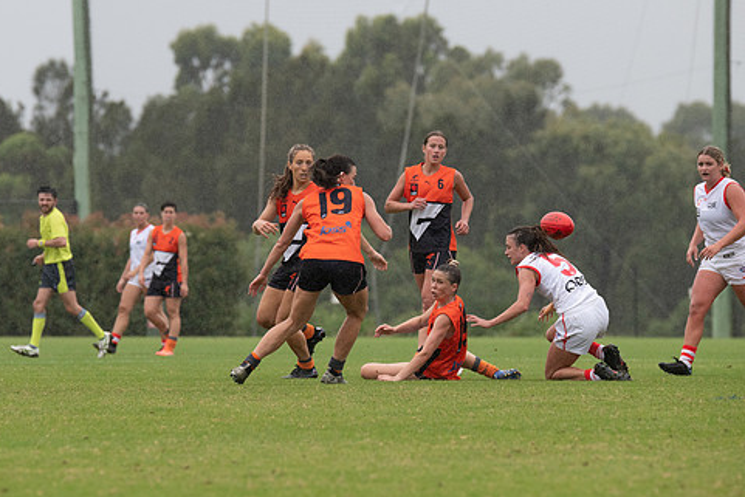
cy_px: 215
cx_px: 330
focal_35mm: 380
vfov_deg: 3.6
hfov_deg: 5.4
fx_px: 7866
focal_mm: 270
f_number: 5.6
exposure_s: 1/2000
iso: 800
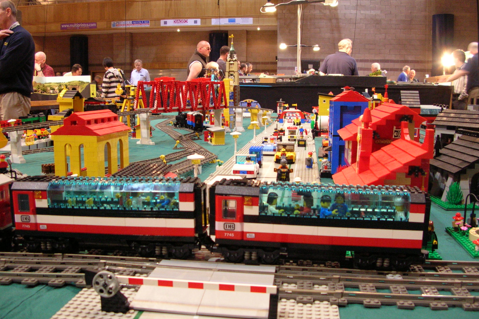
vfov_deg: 35.9
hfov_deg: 51.9
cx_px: 243
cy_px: 145
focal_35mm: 37
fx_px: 492
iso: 157
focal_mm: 5.8
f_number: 2.8
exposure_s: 1/5.7
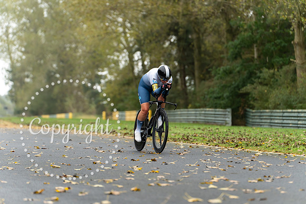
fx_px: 1386
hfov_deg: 12.6
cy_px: 102
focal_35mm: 163
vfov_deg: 8.4
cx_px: 153
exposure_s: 1/1000
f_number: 3.5
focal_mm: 163
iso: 1000
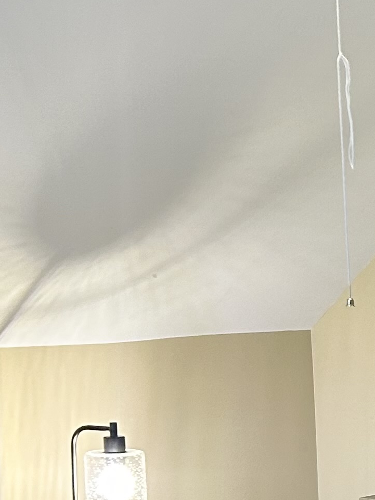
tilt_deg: -9.2
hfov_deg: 12.2
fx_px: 1575
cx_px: 719
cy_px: 518
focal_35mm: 109
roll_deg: +0.4
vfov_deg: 17.6
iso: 160
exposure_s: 1/60
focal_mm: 5.7
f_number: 1.5
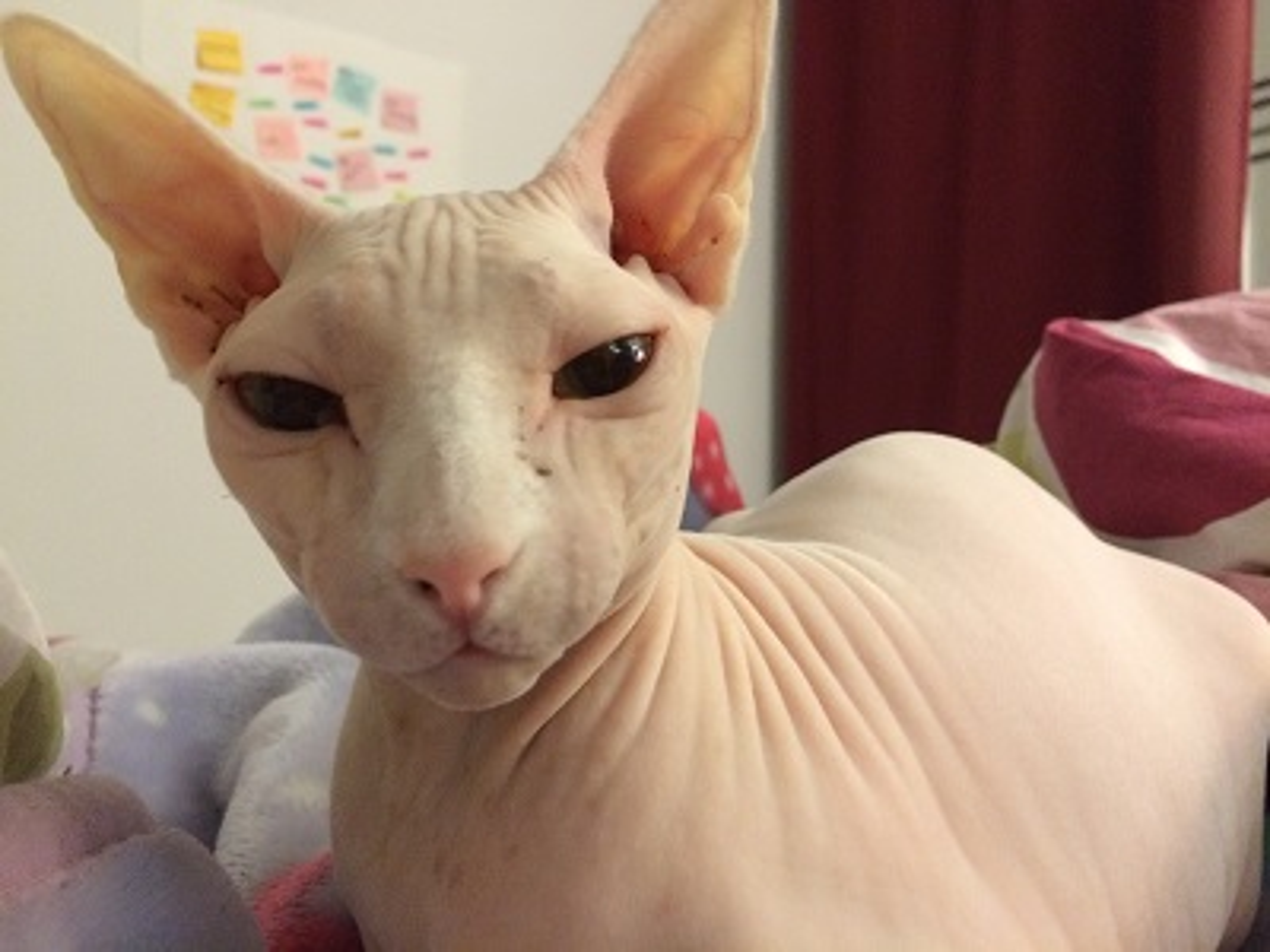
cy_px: 476
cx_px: 635
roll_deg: +0.2
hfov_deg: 61.7
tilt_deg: +3.1
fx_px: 1064
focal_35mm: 29
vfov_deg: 48.2
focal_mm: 4.15
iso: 320
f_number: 2.2
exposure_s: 1/15
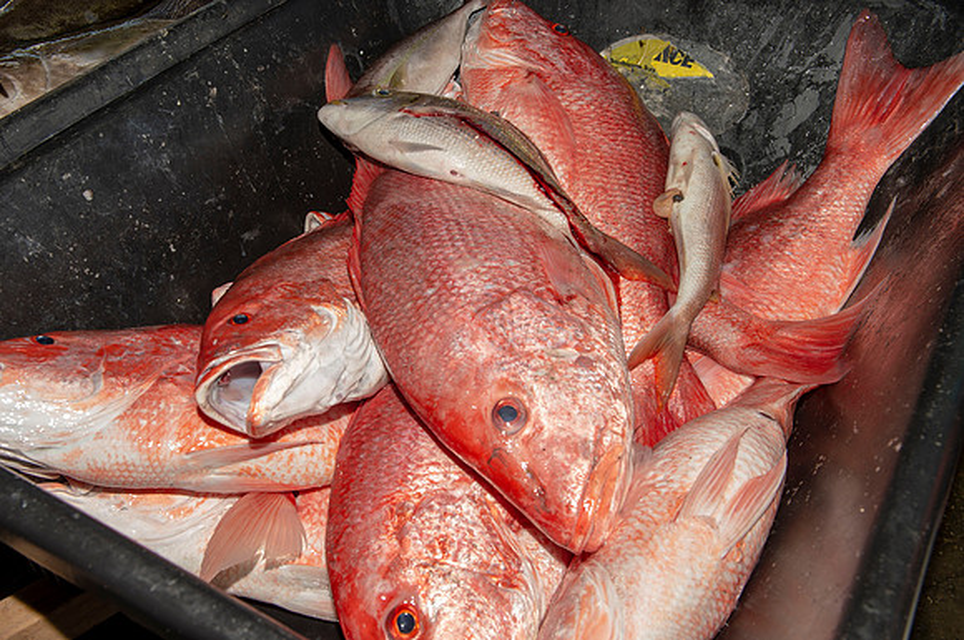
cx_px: 455
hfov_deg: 53.0
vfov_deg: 36.6
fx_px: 967
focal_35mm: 36
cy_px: 299
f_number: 8
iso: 50
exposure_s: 1/160
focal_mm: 34
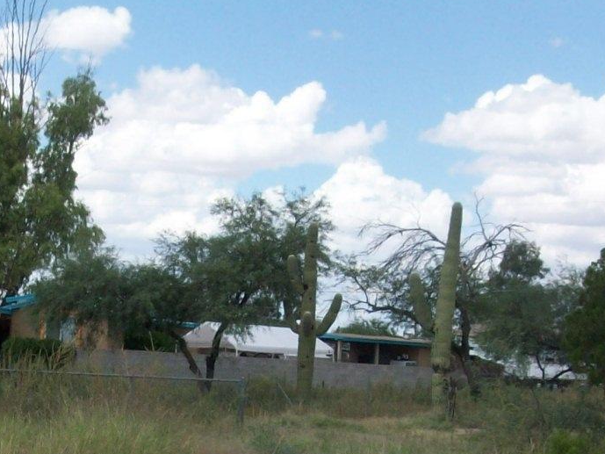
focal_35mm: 101
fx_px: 1766
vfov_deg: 14.6
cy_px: 369
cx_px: 234
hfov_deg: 19.4
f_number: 5.5
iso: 64
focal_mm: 5.7
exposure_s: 1/335
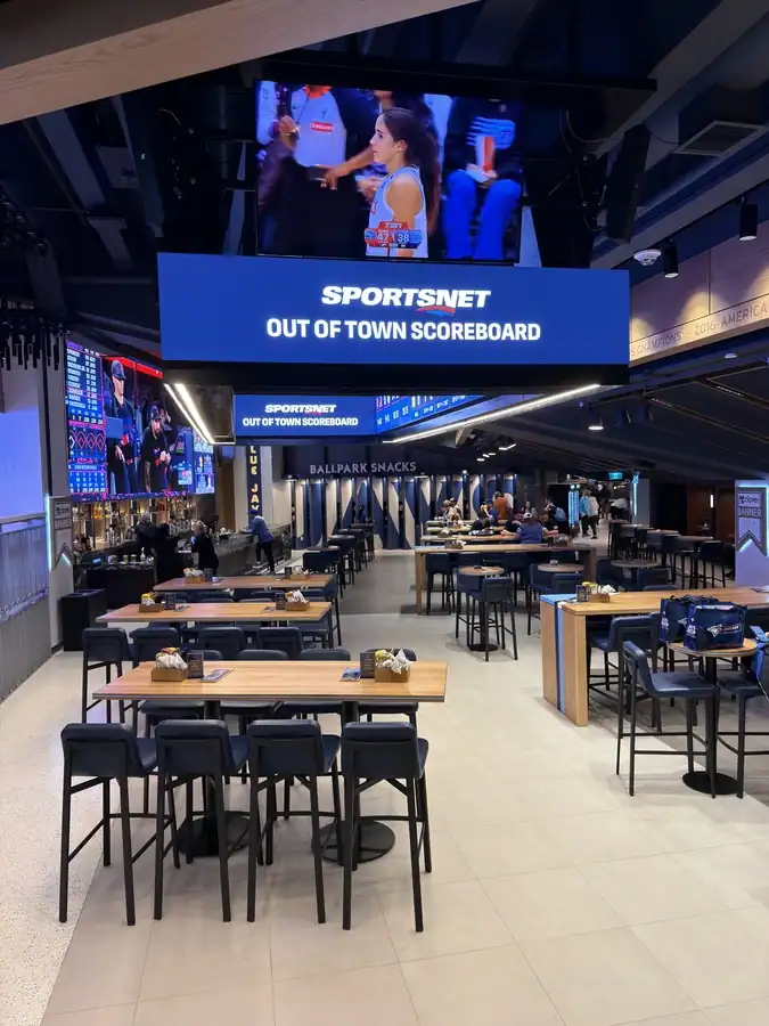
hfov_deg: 56.8
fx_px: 711
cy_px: 513
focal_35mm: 24
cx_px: 384
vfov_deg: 71.6
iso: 200
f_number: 1.78
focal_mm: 6.76
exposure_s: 1/60
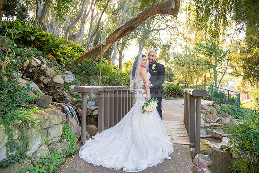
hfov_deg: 63.6
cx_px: 130
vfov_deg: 45.0
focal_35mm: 29
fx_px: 209
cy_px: 86
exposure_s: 1/160
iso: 320
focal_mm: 29
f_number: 3.5
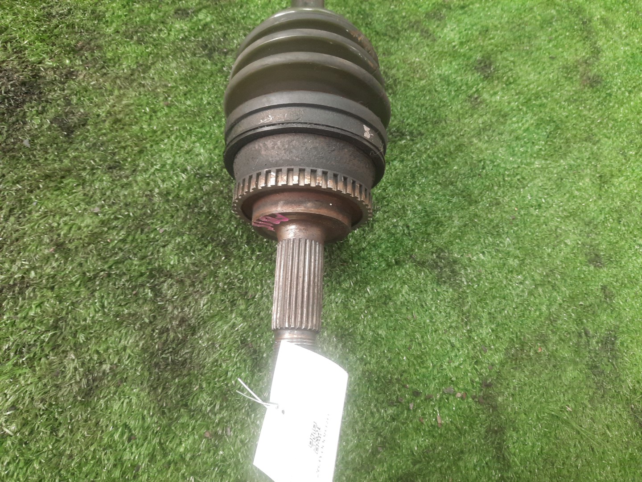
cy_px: 241
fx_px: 464
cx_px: 321
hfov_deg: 69.4
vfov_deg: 54.9
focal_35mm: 25
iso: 296
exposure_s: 1/33
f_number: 2
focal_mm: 4.6
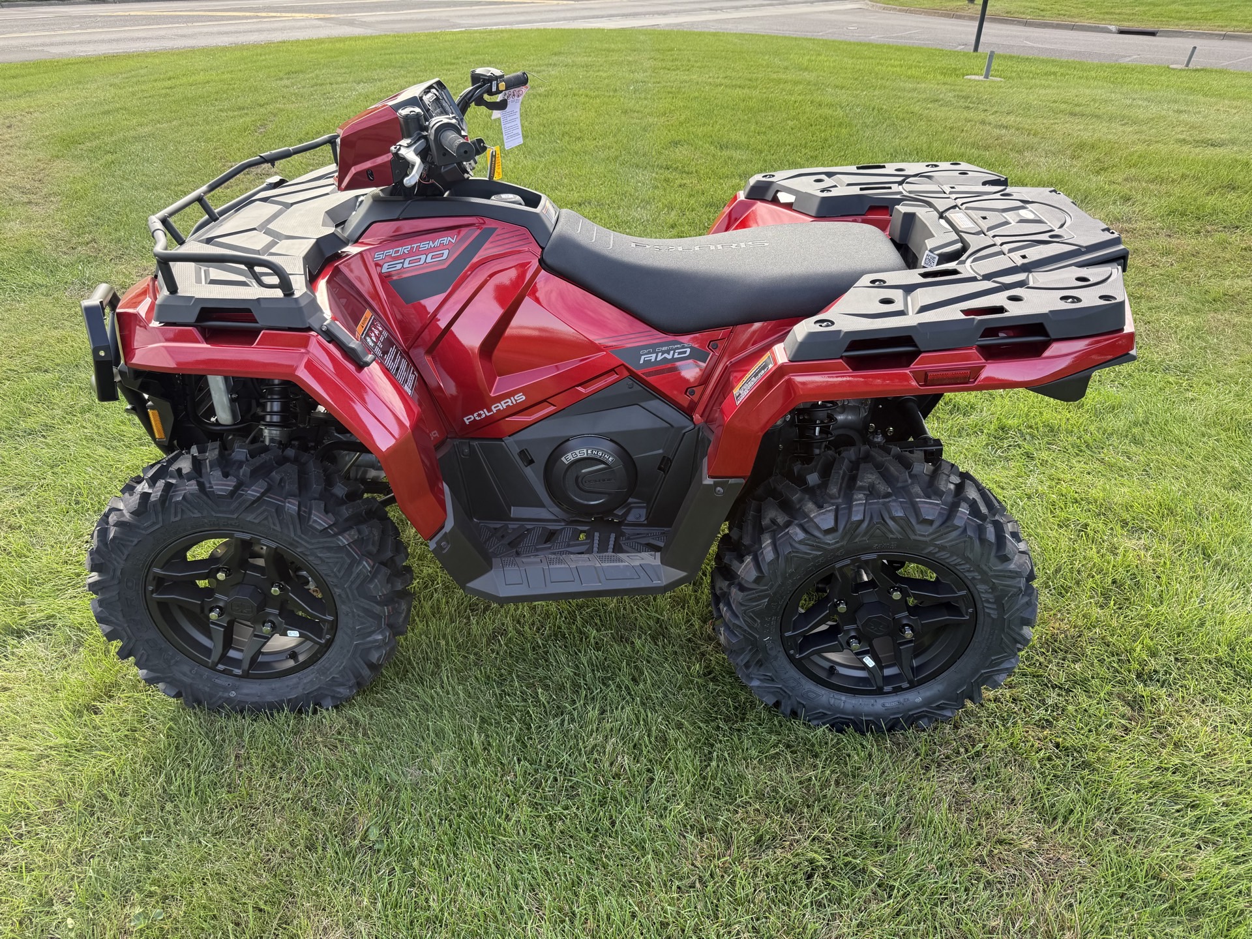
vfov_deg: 56.8
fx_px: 868
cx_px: 626
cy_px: 470
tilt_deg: -29.2
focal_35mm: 24
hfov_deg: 71.6
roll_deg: -0.8
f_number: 1.78
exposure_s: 1/407
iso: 80
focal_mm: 6.76
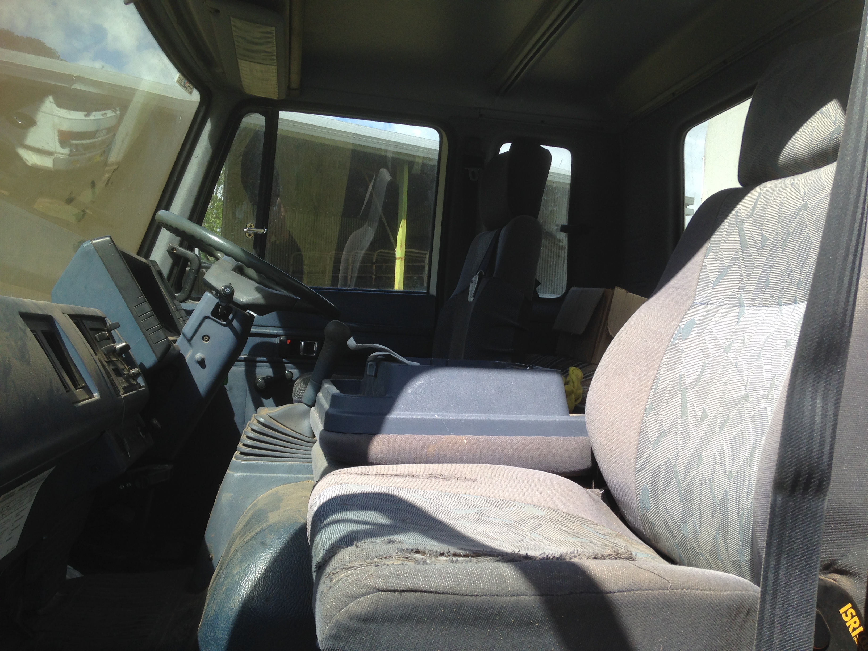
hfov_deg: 55.4
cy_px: 326
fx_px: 827
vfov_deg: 42.9
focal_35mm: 33
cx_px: 434
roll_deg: -1.8
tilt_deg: -1.7
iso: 50
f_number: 2.4
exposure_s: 1/742
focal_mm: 4.12
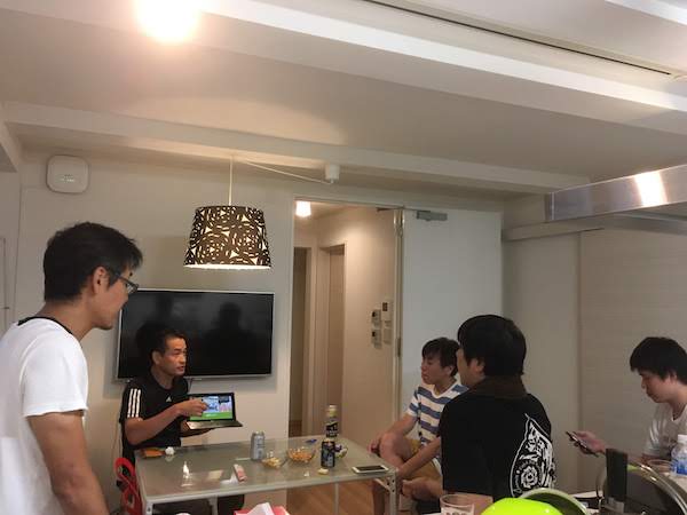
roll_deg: -1.3
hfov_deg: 61.7
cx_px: 344
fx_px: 576
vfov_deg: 48.2
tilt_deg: +3.6
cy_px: 258
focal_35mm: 29
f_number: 2.2
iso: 160
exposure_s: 1/30
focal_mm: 4.15
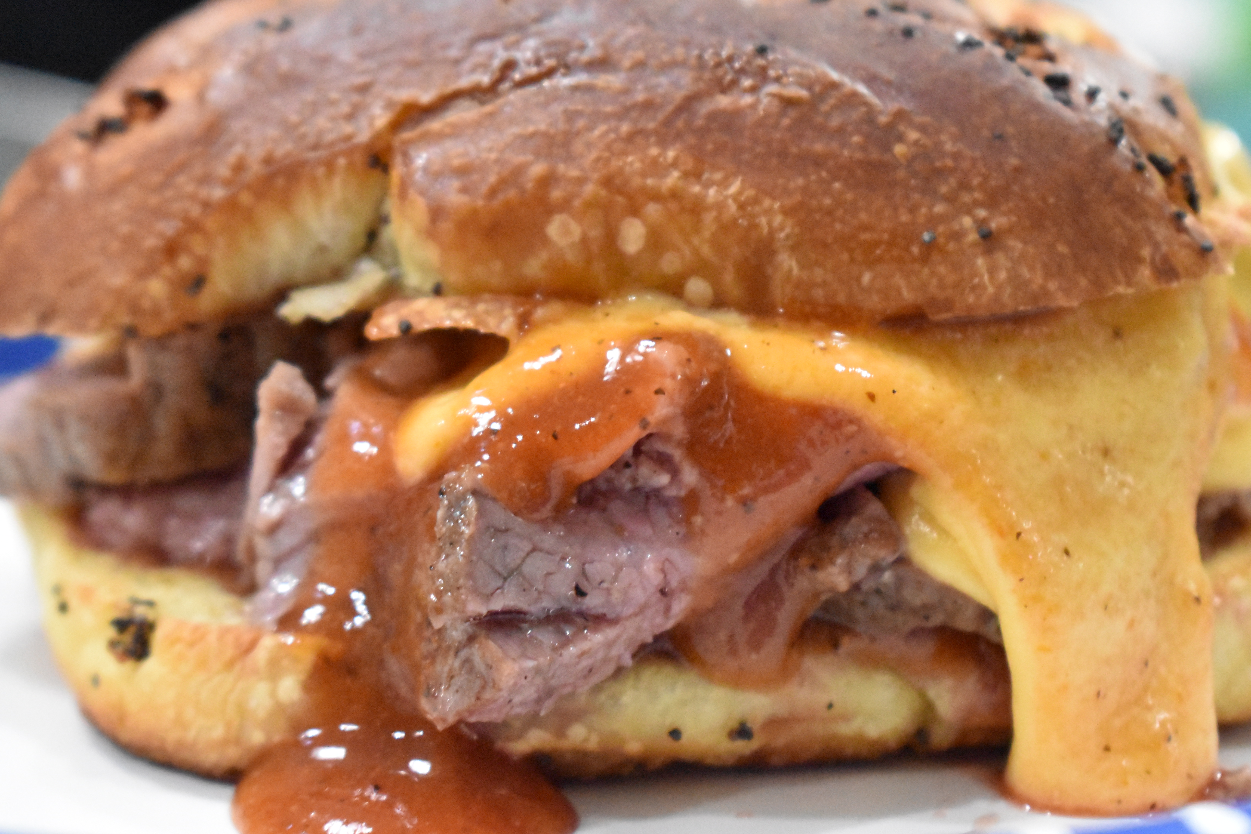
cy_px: 335
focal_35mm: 108
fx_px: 3741
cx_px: 674
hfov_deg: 19.0
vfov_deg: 12.7
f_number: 5.6
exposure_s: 1/100
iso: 10000
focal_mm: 55
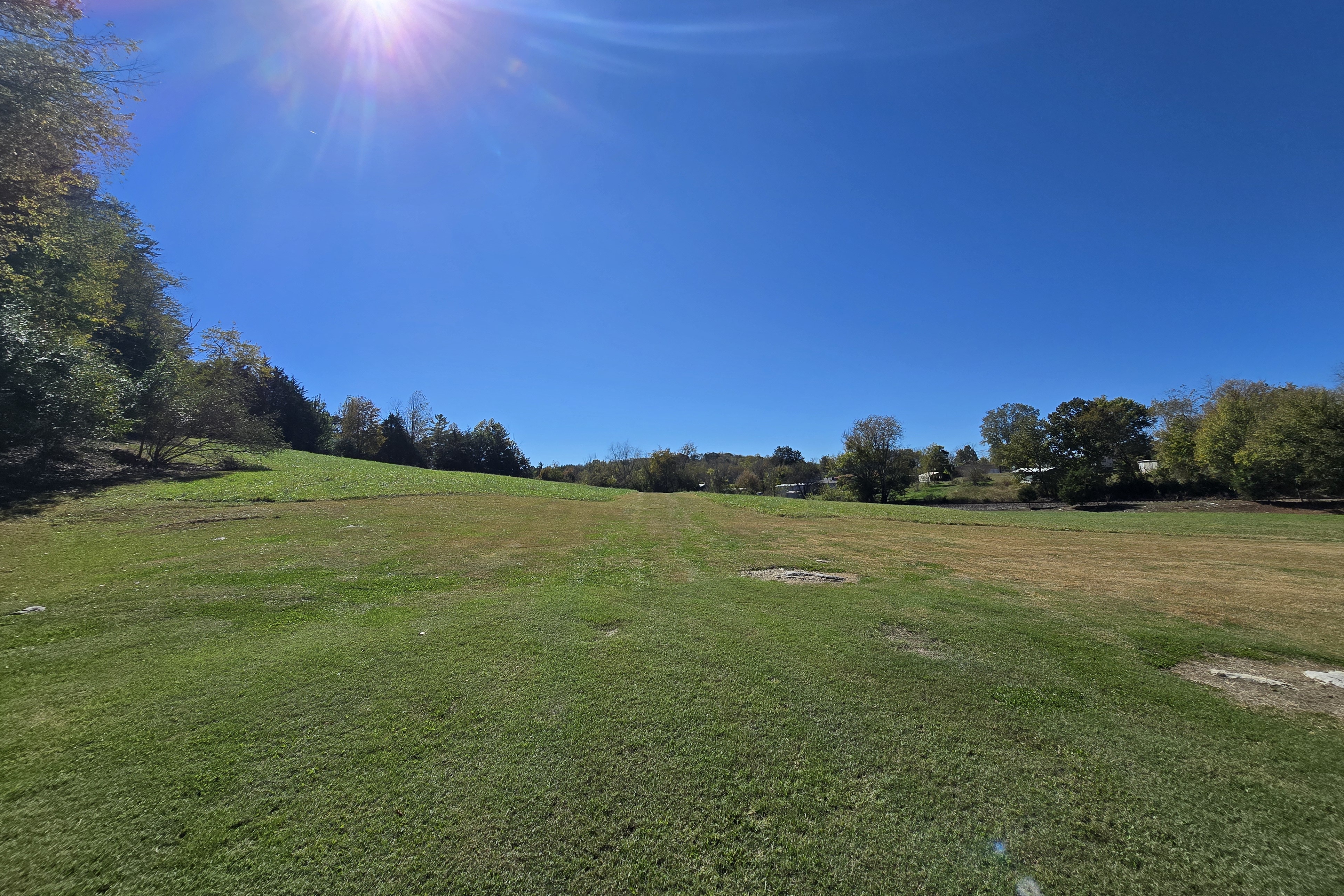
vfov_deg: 81.0
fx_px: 523
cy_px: 410
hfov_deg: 104.2
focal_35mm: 14
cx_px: 682
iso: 50
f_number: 2.2
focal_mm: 2.2
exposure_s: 1/3598
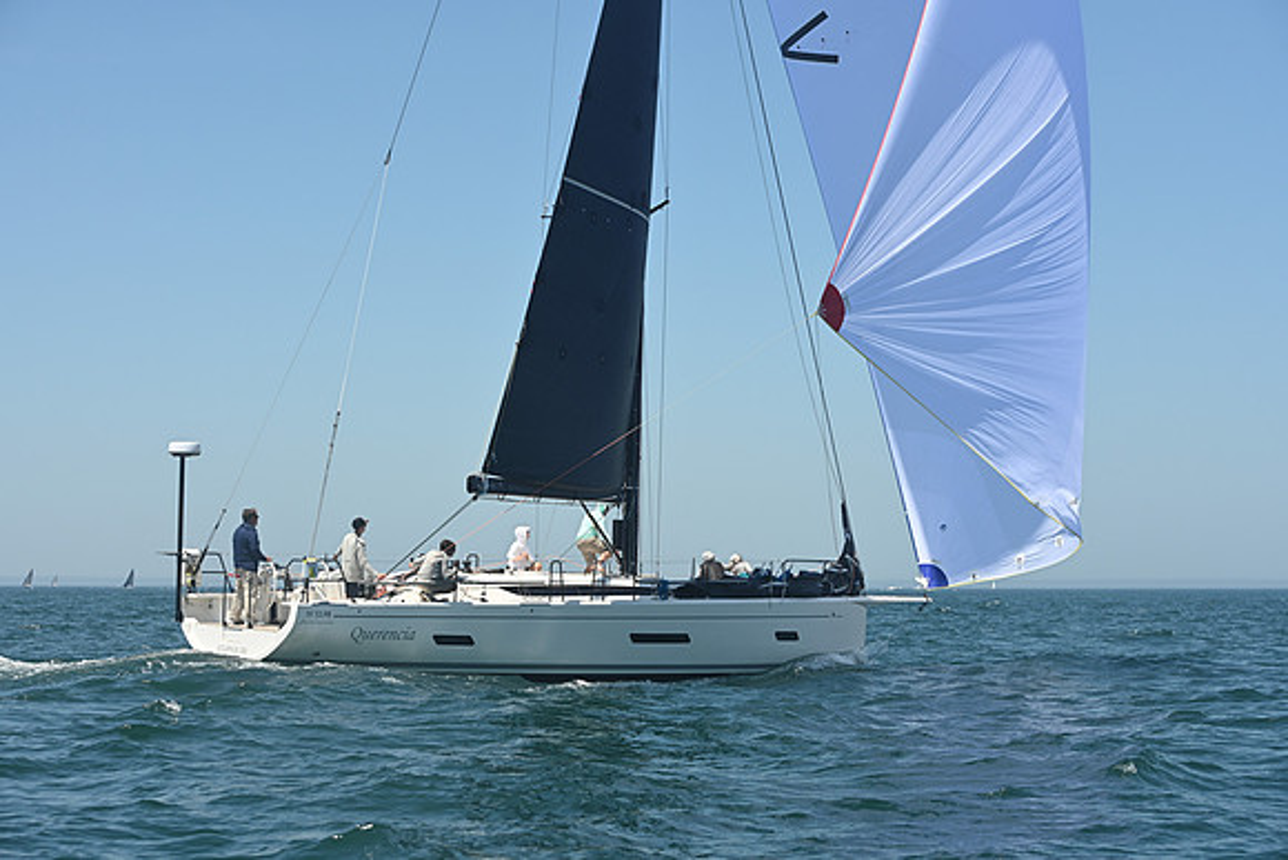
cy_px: 430
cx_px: 644
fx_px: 2505
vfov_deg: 19.5
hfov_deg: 28.8
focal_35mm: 70
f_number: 7.1
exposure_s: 1/1000
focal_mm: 70
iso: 320
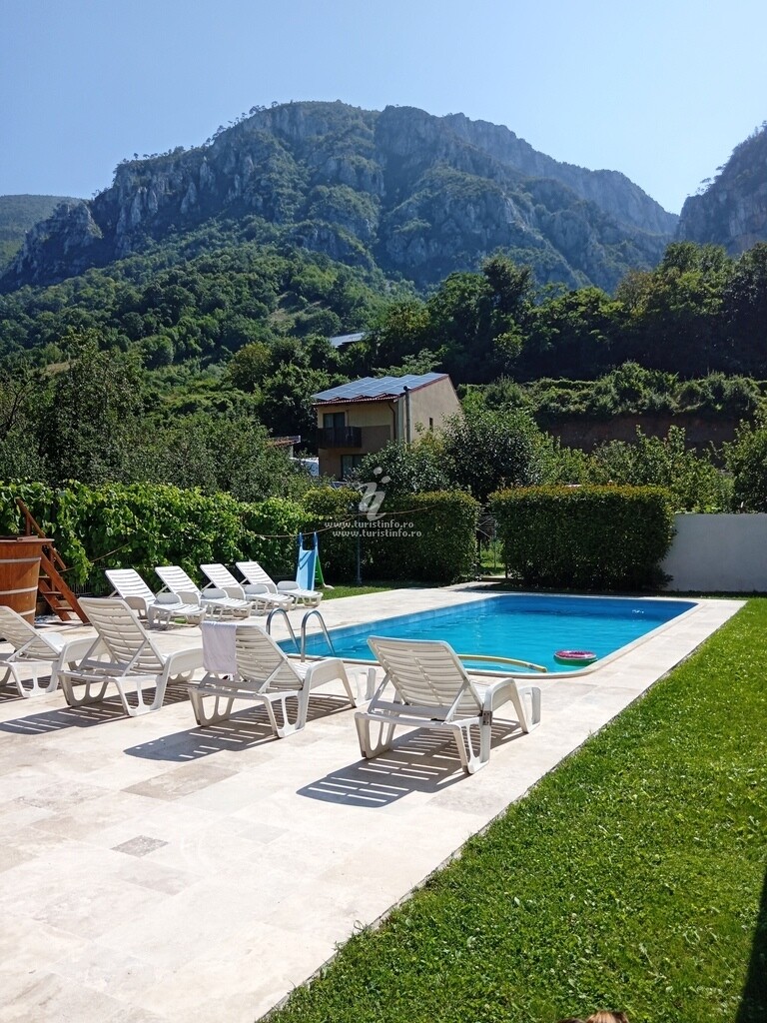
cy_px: 512
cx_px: 384
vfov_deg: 65.3
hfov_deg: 51.4
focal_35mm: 27
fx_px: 798
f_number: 1.9
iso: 106
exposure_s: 1/1264
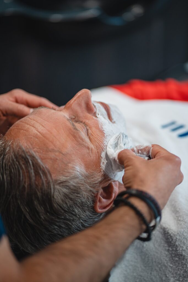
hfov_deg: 16.1
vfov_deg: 23.9
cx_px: 94
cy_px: 141
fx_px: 666
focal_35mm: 85
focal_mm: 85
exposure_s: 1/250
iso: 500
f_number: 1.8
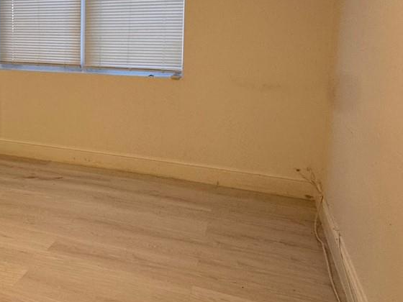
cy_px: 81
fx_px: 466
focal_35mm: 40
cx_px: 12
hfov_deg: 41.5
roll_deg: +0.5
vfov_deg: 35.3
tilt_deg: -7.6
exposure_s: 1/120
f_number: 2.2
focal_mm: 2.22
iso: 160
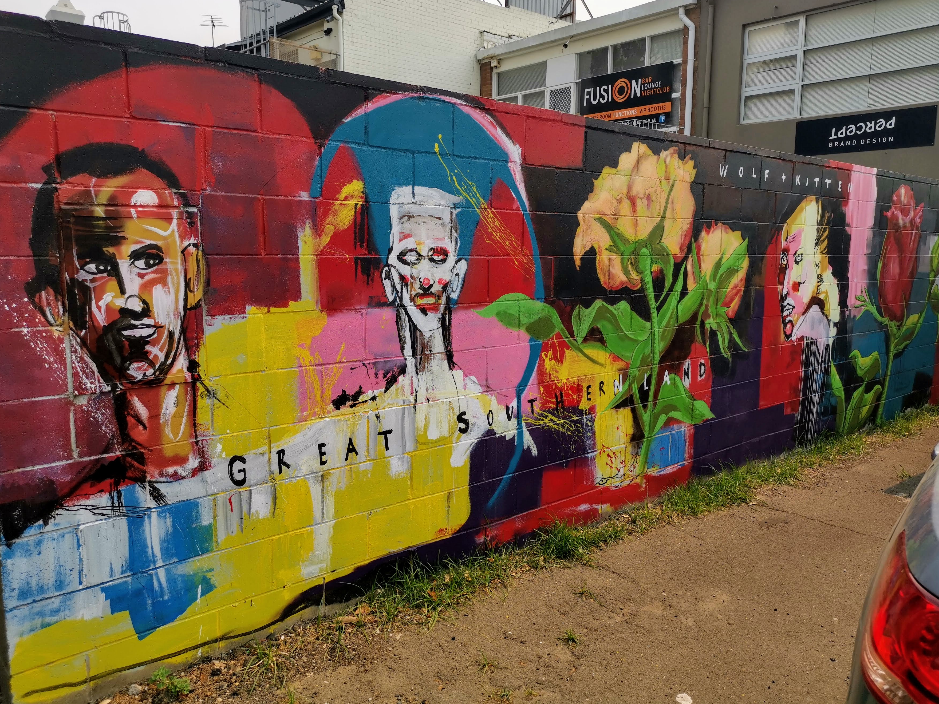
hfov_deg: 63.4
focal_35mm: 28
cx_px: 475
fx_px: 759
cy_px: 340
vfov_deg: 49.7
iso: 50
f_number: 1.8
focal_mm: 5.58
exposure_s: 1/2141
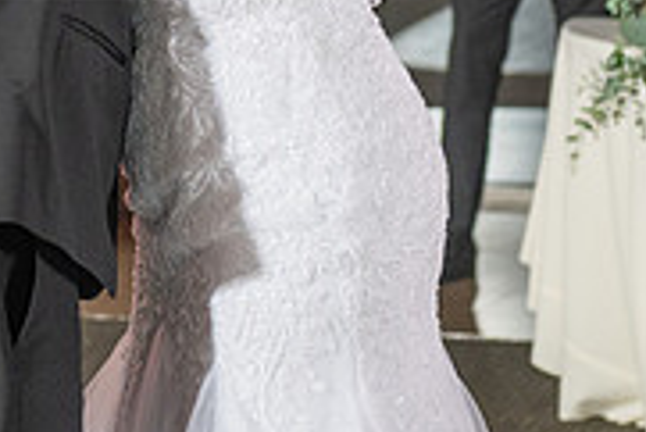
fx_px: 4023
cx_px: 121
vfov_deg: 6.1
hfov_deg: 9.2
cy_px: -87
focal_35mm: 224
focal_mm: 70
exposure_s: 1/160
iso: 800
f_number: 3.5
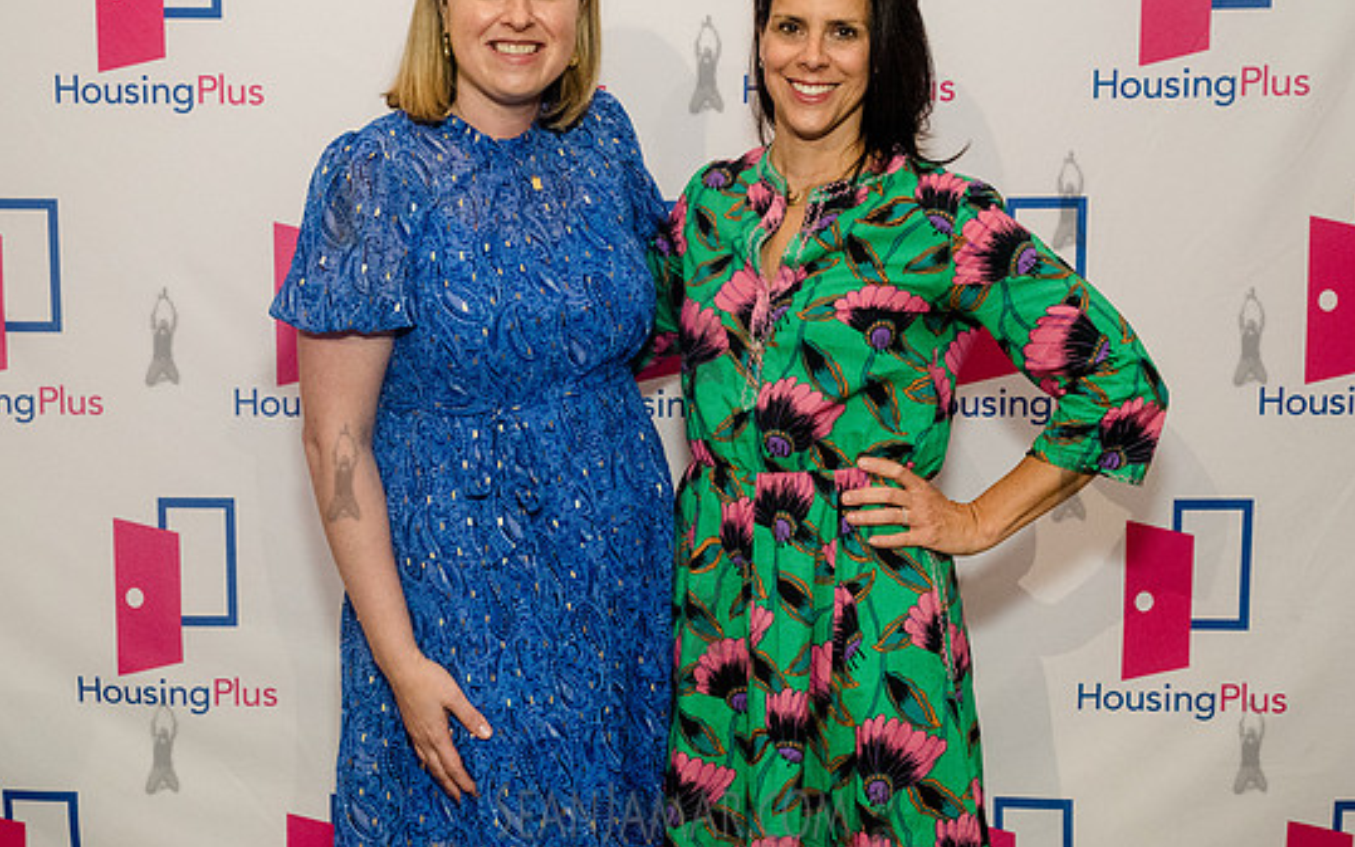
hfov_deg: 43.5
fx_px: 1699
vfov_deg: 27.9
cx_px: 630
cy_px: 319
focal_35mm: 46
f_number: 5.6
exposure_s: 1/200
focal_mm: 35
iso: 5000
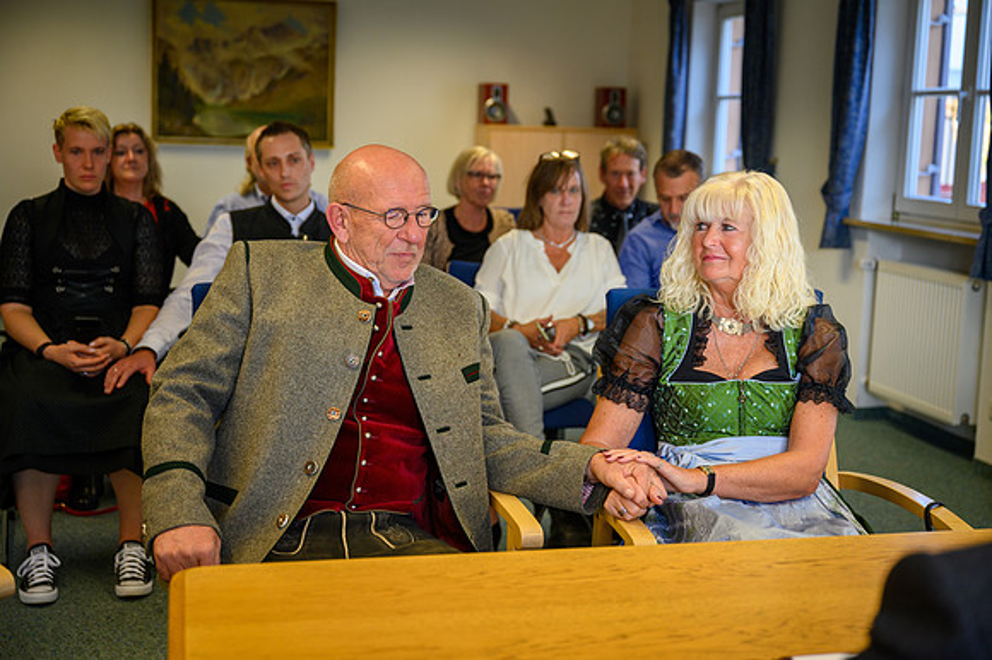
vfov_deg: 28.6
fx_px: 1294
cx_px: 496
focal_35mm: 47
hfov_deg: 41.9
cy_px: 330
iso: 500
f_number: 3.2
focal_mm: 47
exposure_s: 1/200
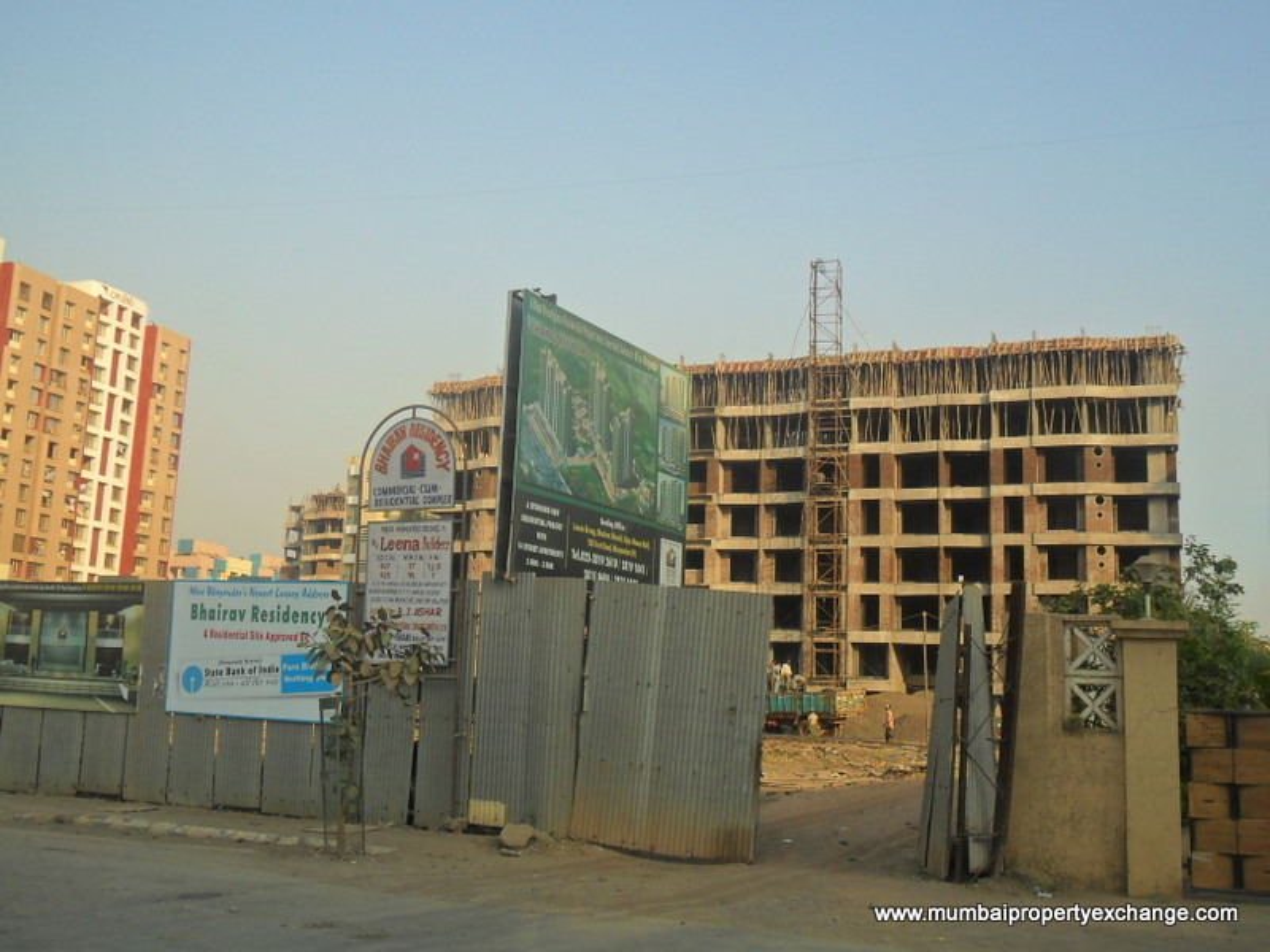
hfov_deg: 50.1
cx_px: 635
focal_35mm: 37
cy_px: 476
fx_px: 1357
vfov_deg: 38.7
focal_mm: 6.6
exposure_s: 1/500
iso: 100
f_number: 4
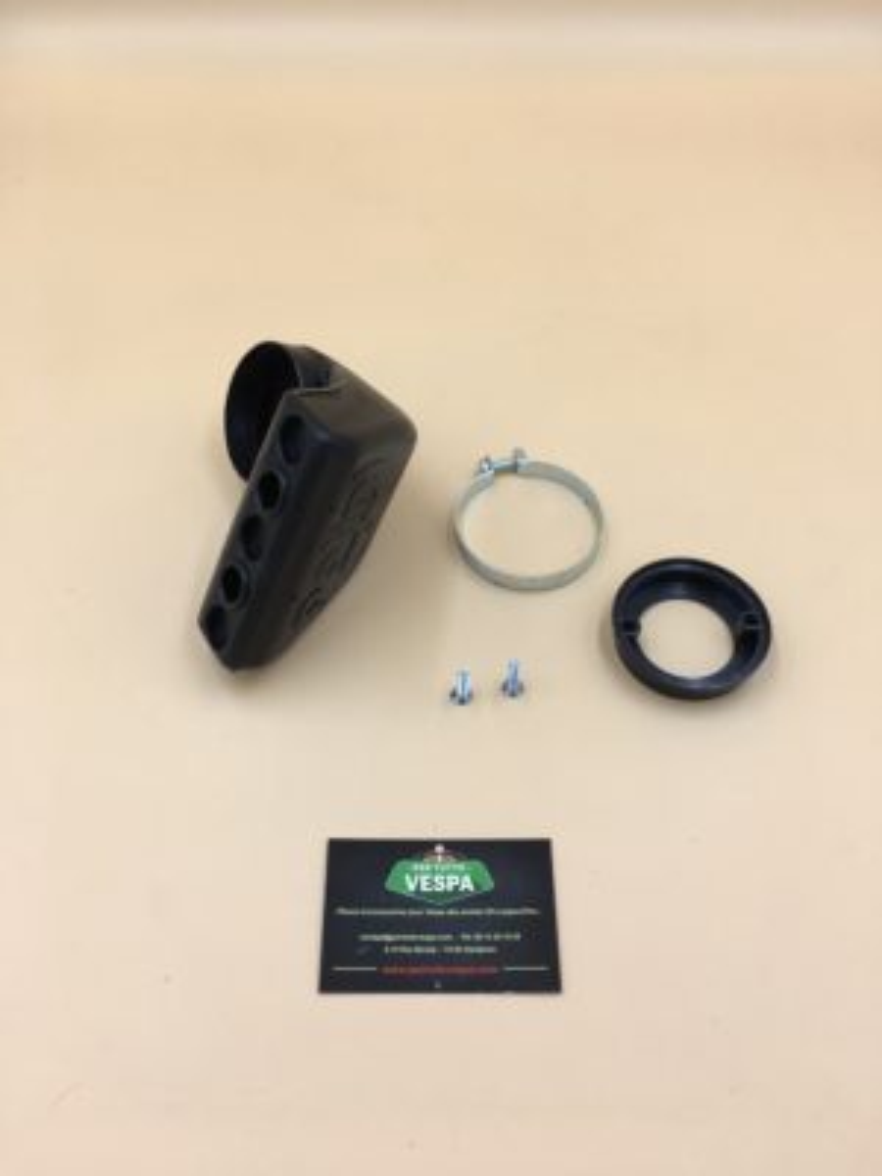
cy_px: 588
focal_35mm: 29
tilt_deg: -55.2
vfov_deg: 61.7
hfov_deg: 48.2
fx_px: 985
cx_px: 441
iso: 25
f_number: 2.2
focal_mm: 4.15
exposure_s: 1/179
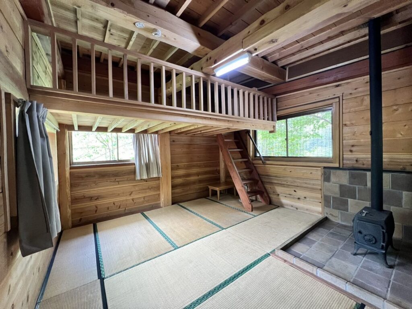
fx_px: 155
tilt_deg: -1.8
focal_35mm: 13
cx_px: 206
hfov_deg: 106.2
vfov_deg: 89.9
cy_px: 154
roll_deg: +2.2
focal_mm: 1.57
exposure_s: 1/50
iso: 640
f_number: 1.8
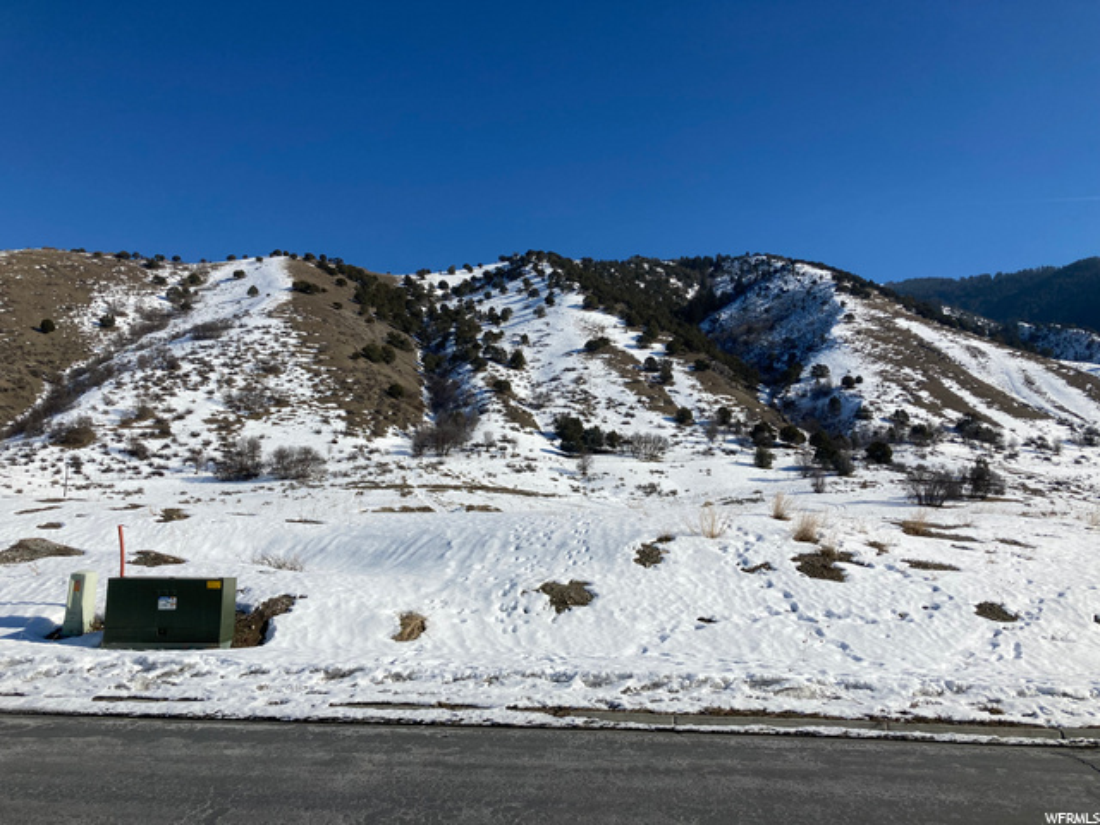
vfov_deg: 49.7
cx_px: 550
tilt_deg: +8.3
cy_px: 412
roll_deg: +0.0
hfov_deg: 63.4
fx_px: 890
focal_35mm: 28
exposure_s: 1/5348
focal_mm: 3.99
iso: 25
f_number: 1.8
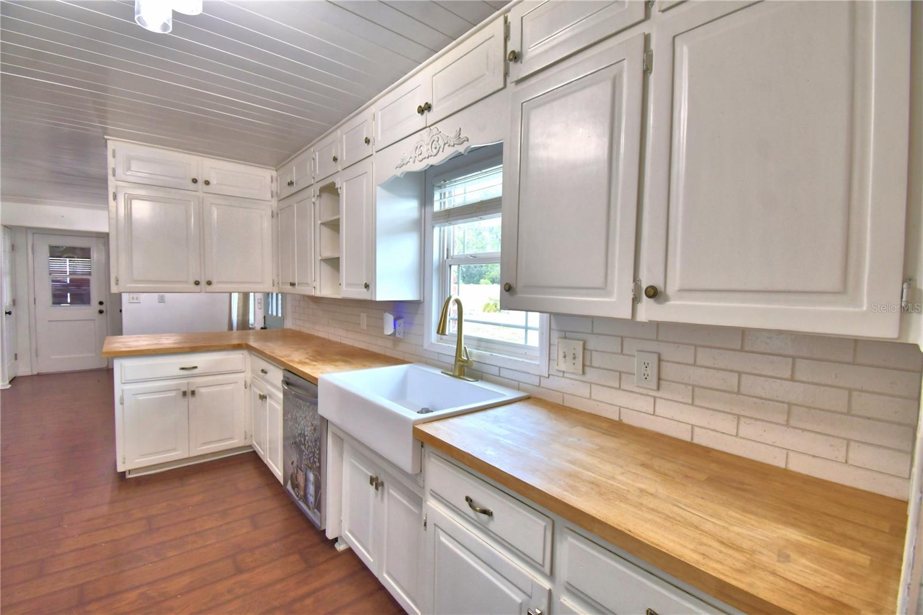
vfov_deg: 77.3
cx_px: 462
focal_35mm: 15
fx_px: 384
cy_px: 308
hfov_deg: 100.4
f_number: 4.5
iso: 400
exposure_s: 1/100
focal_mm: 10
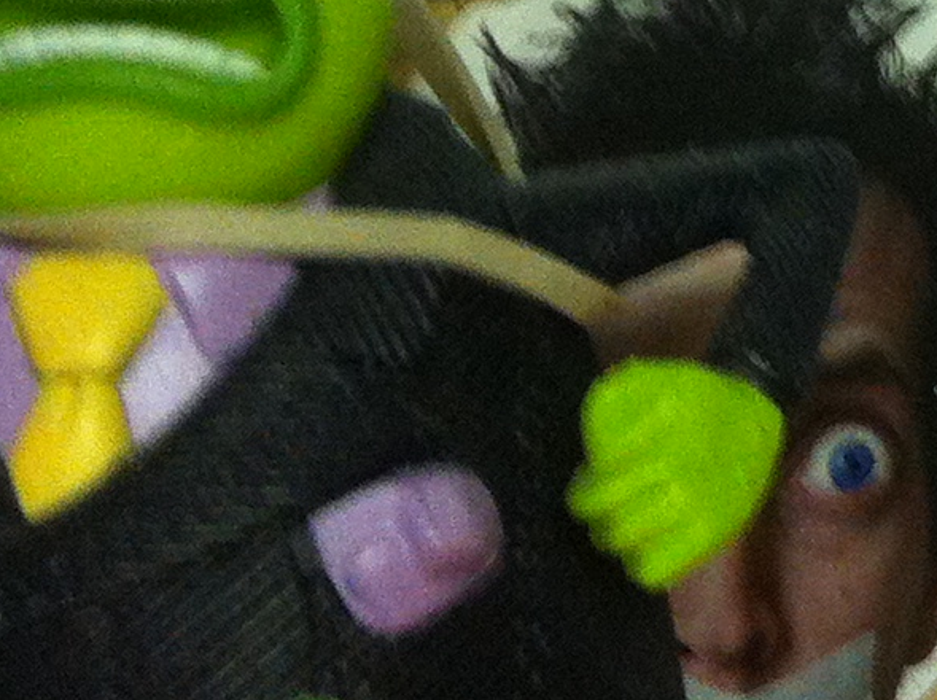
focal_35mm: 154
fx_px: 4163
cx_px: 1569
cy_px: -808
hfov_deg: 12.0
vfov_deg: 8.9
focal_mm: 3.85
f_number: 2.8
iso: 160
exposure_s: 1/15
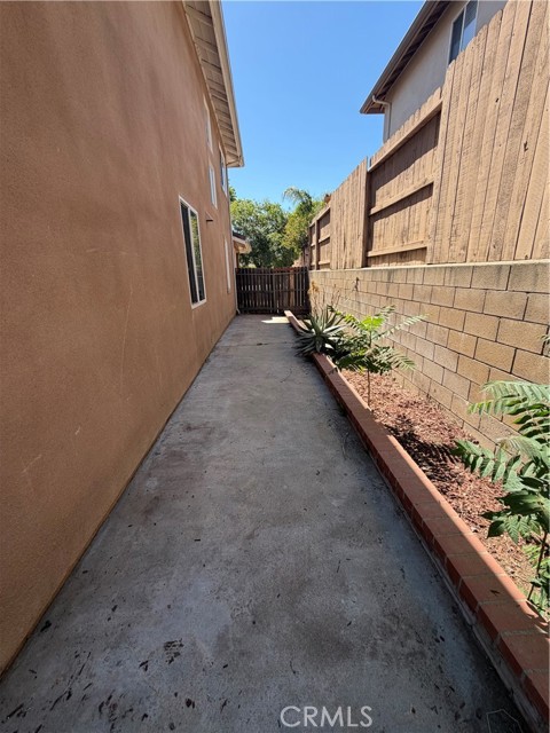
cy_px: 366
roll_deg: +0.6
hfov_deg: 85.7
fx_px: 297
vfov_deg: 102.1
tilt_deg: -17.7
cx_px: 275
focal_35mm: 14
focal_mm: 2.22
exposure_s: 1/596
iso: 40
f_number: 2.2
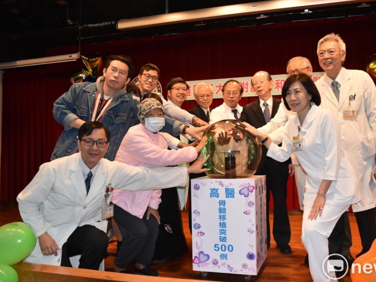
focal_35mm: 33
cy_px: 140
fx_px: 358
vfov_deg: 42.9
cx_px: 211
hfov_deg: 55.2
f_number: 4
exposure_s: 1/200
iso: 1600
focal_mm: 20
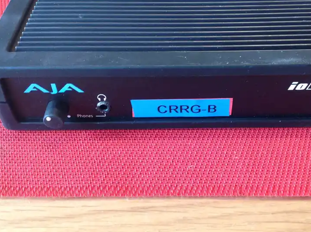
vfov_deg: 29.6
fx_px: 439
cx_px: 199
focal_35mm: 49
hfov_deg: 38.7
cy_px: 121
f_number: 2.4
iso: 100
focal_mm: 4.28
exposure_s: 1/15
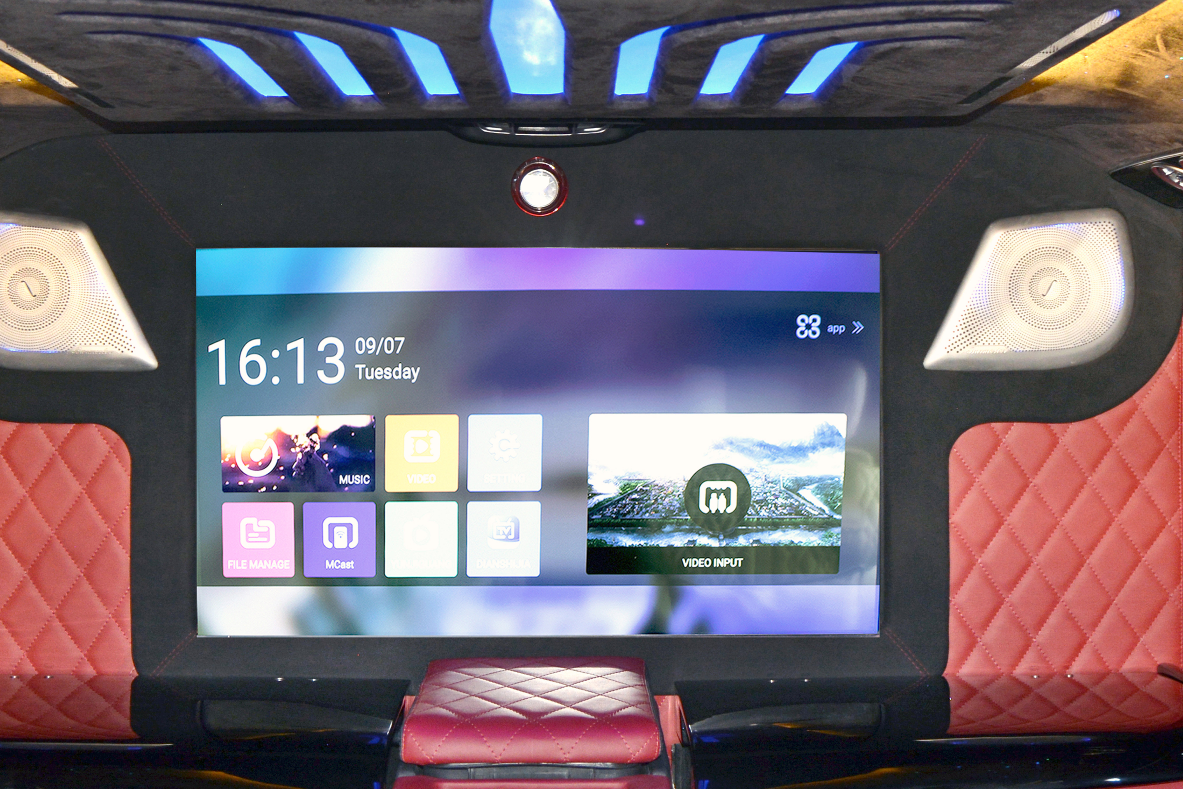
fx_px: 986
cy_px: 436
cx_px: 529
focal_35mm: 30
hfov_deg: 61.8
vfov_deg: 43.5
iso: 400
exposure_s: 1/60
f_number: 4
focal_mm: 18
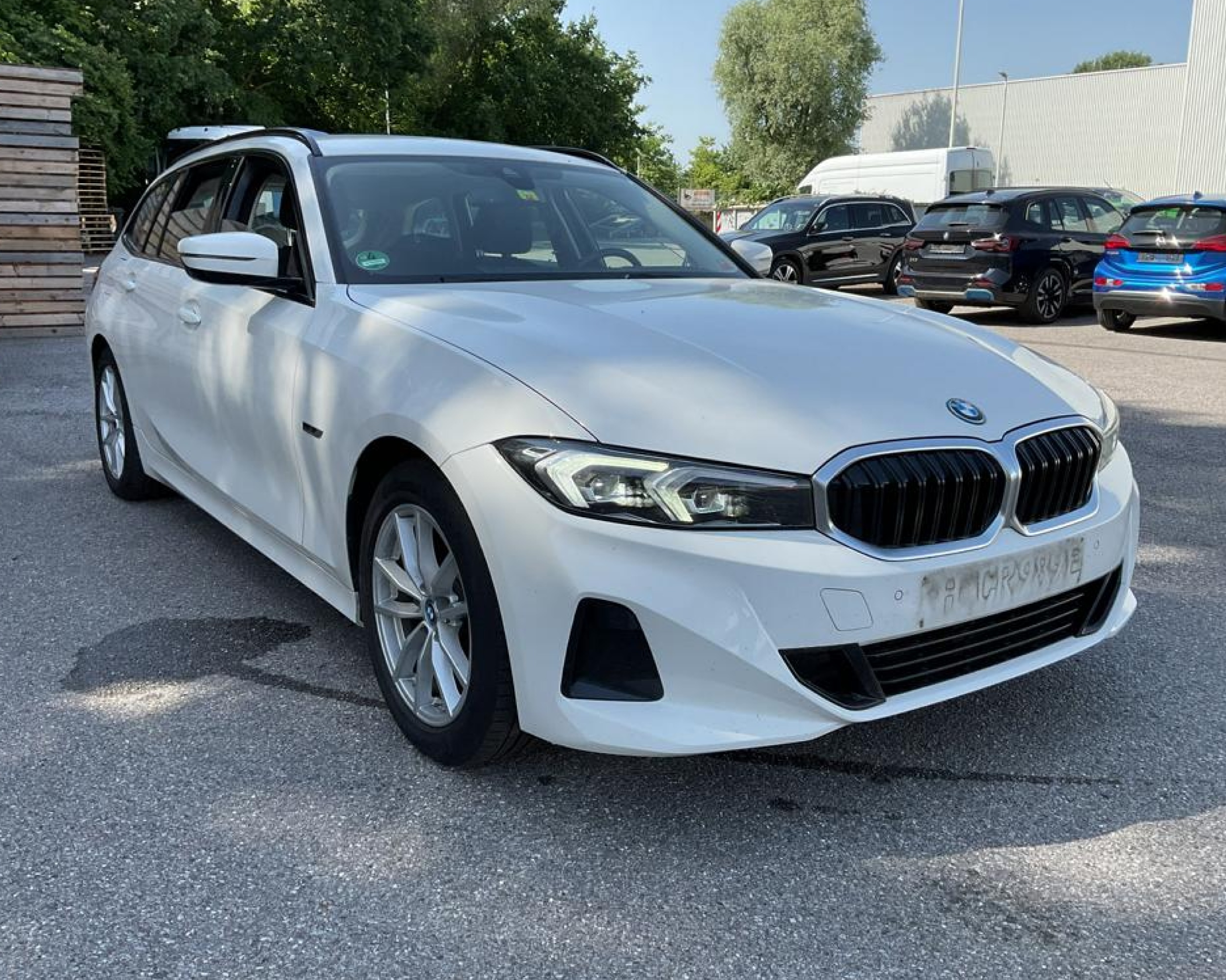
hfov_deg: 57.2
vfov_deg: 47.1
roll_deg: -1.8
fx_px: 1125
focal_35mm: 31
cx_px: 631
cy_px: 482
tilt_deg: -12.3
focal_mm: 3
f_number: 1.8
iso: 16
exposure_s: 1/898
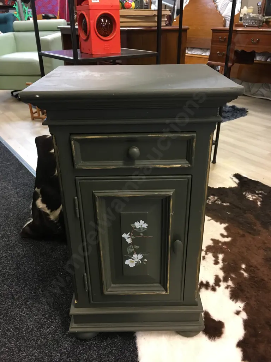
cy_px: 181
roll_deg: +0.0
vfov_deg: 61.7
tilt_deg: -26.9
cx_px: 136
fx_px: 303
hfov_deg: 48.2
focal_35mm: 29
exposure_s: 1/17
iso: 80
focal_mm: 4.15
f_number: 2.2
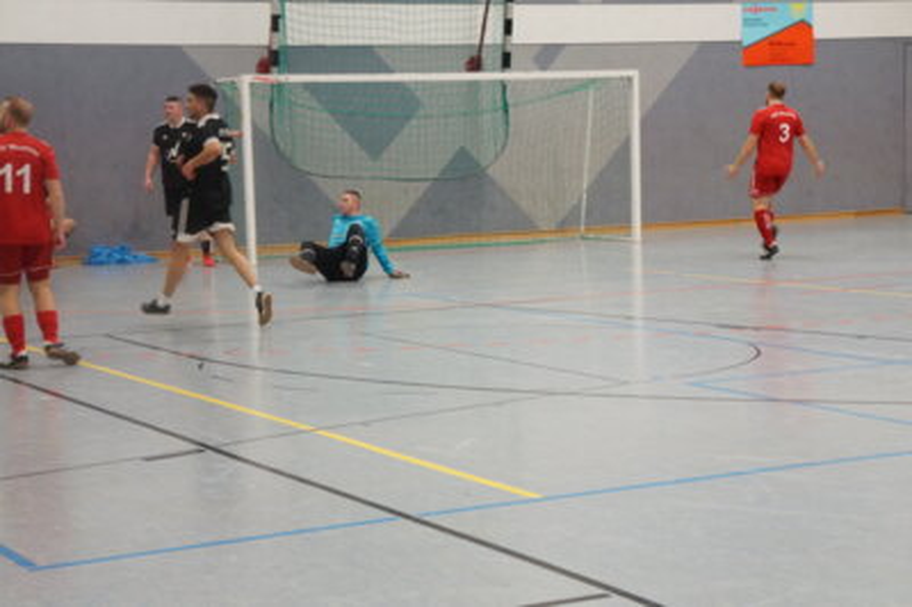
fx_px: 1974
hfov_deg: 26.0
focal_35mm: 78
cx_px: 456
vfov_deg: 17.5
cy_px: 304
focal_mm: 52
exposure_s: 1/100
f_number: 5
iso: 1600
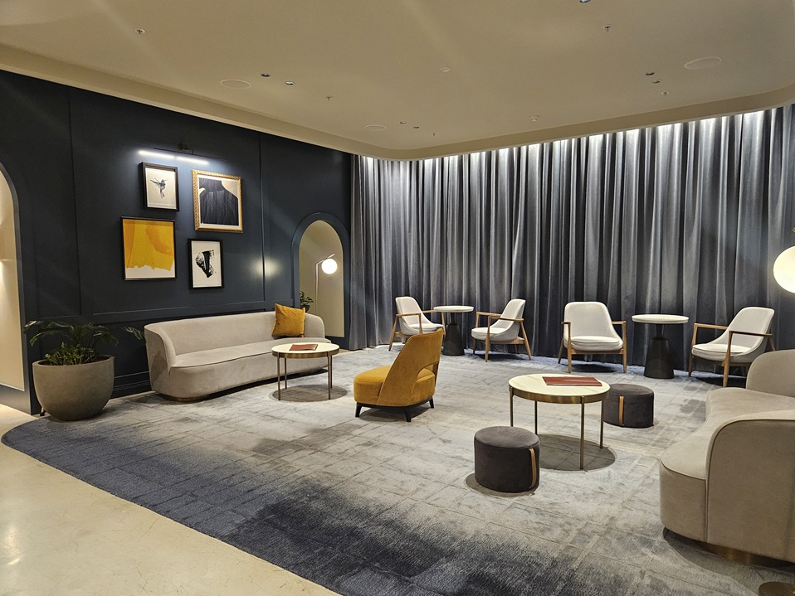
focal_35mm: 24
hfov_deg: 71.6
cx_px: 412
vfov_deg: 56.8
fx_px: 551
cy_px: 294
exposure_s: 1/100
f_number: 1.8
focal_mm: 5.4
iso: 1000
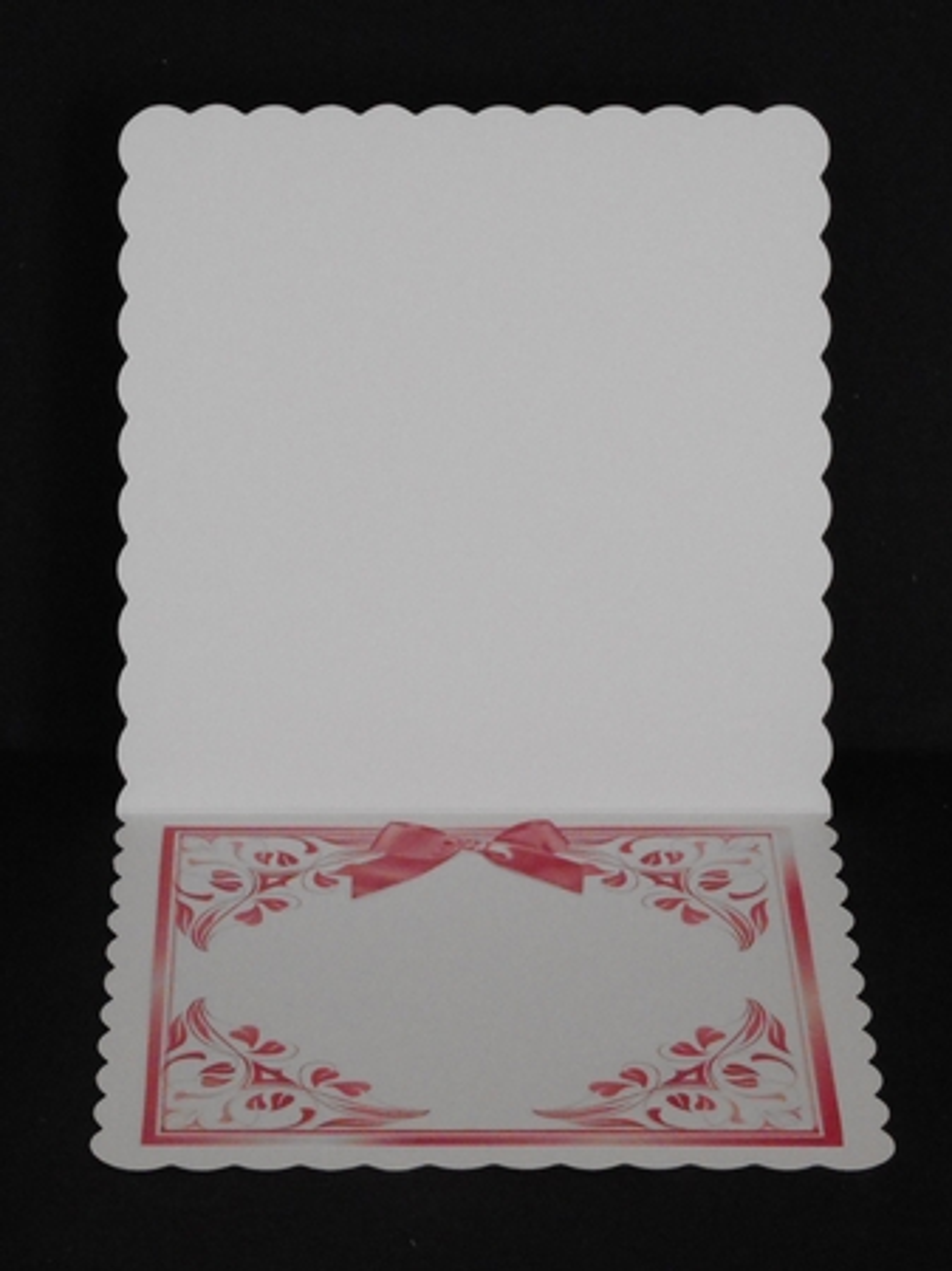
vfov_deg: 19.3
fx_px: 3744
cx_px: 476
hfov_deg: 14.5
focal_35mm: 102
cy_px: 636
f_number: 5.8
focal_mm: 18.2
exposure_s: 1/60
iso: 560
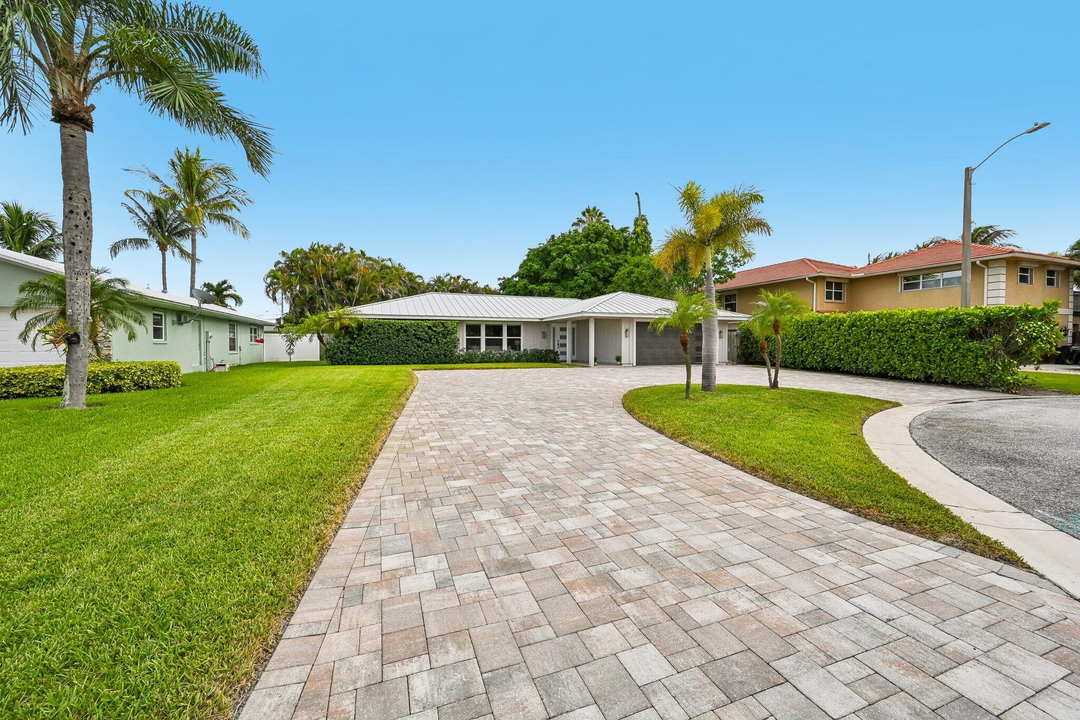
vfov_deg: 81.2
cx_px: 540
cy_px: 360
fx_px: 420
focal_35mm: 14
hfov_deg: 104.3
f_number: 8
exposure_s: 1/1600
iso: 320
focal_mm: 14
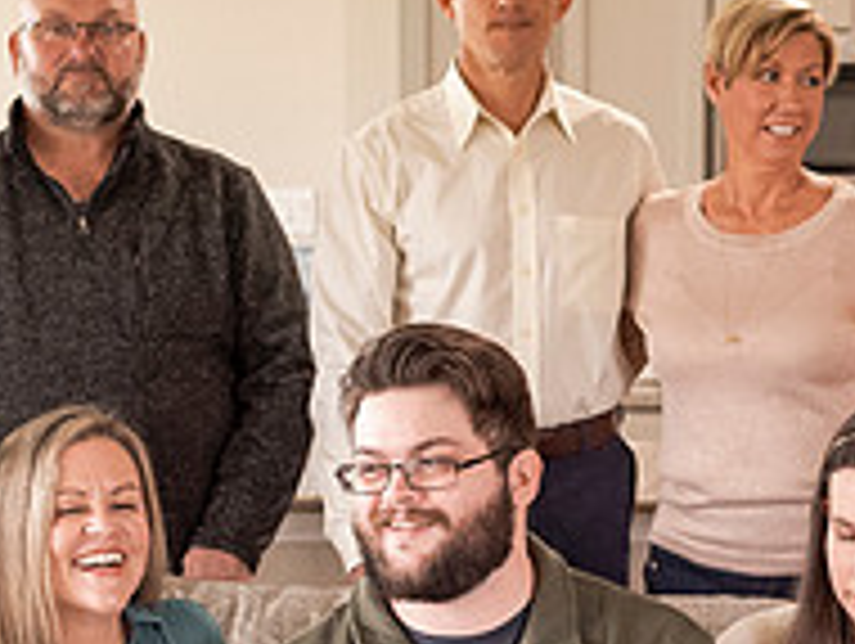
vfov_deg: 13.5
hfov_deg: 17.9
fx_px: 2696
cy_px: 599
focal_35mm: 109
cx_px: 688
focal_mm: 35
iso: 4000
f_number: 3.2
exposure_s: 1/100
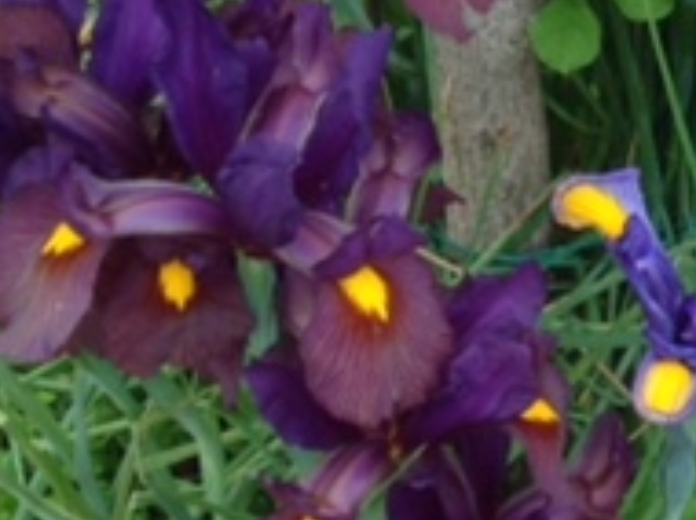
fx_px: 2370
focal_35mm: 118
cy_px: 106
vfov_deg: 12.5
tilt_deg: -49.4
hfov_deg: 16.4
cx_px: 689
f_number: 2.4
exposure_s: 1/120
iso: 80
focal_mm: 4.28
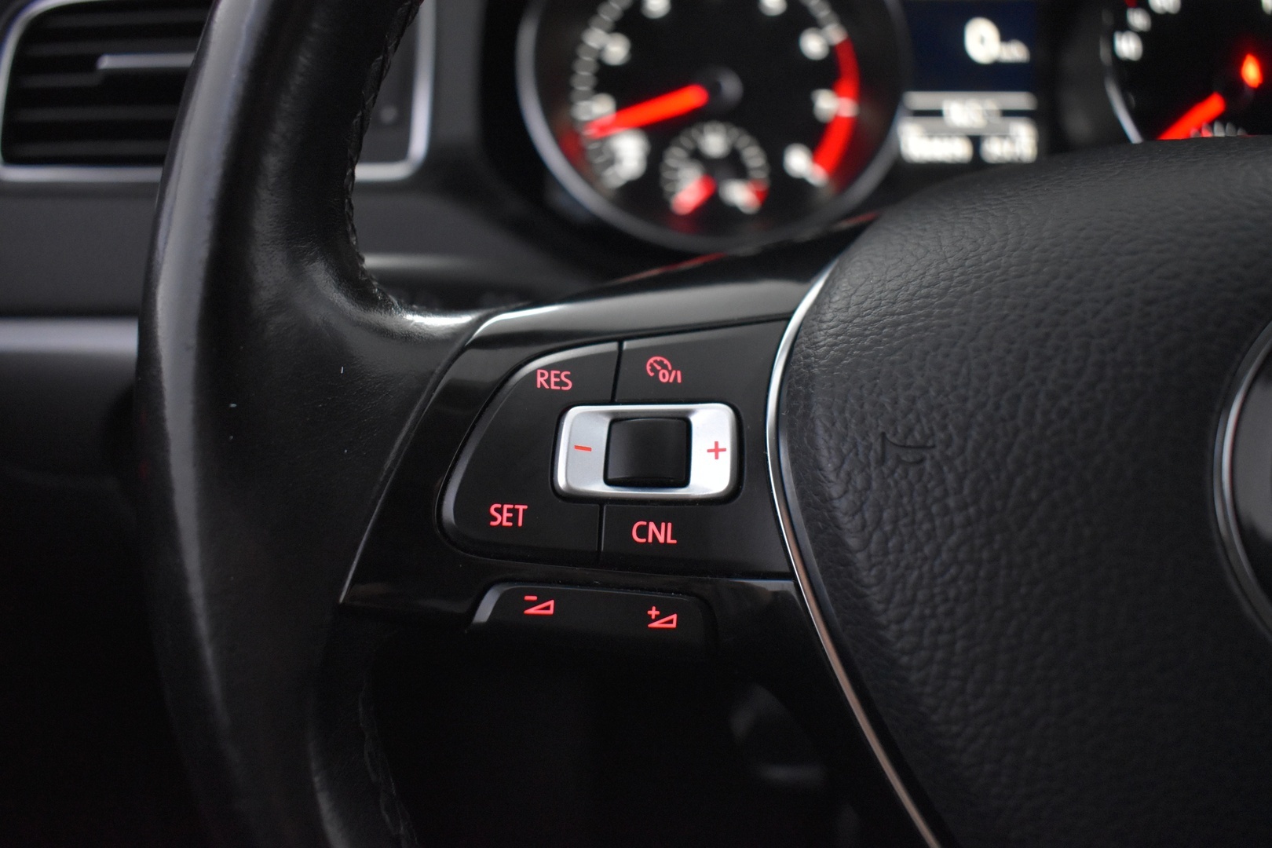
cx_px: 636
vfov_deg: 43.6
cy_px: 424
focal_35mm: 30
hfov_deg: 61.9
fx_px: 1060
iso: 3200
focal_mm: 20
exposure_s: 1/45
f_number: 3.8
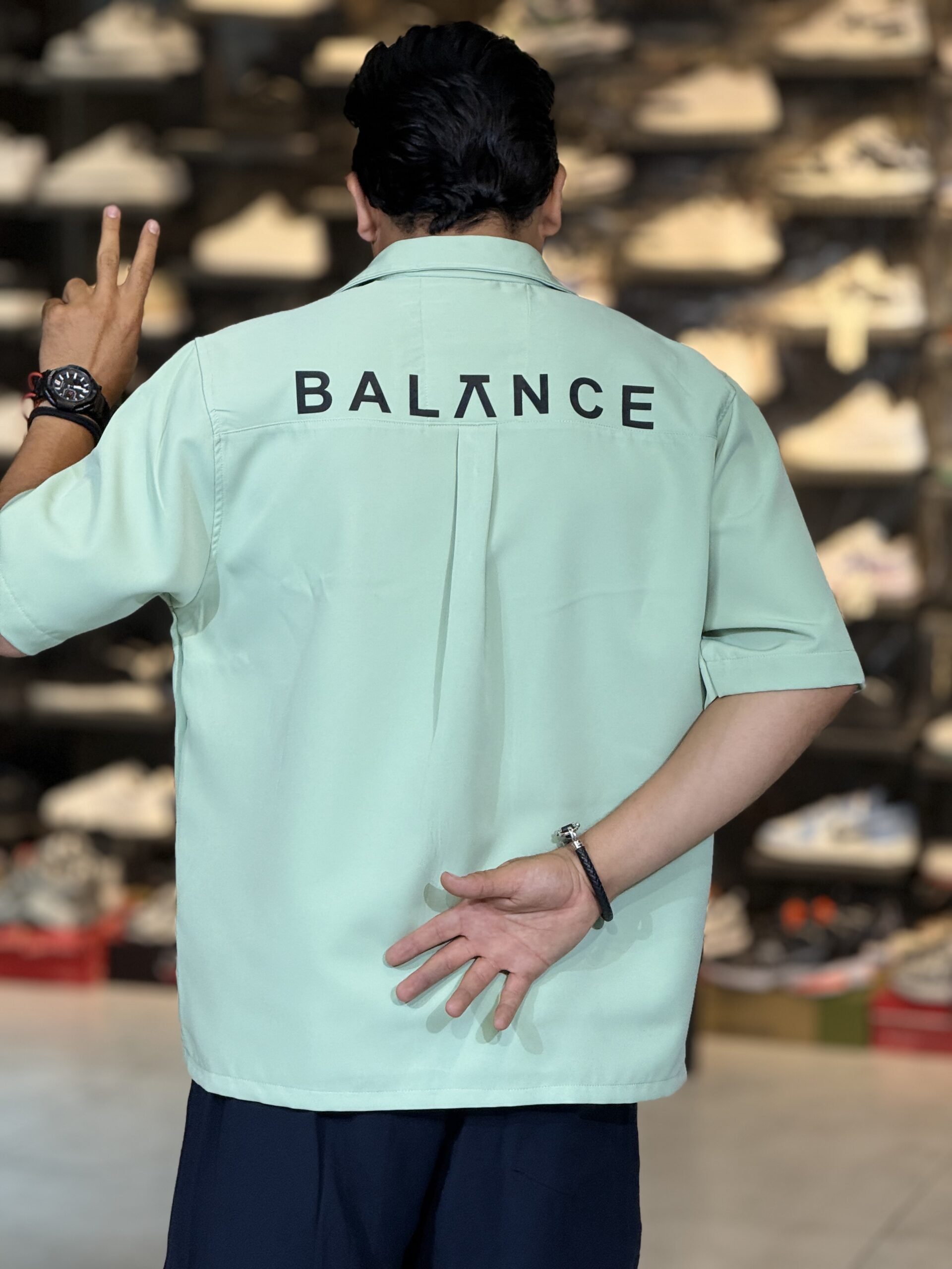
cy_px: 634
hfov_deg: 12.3
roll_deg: -1.2
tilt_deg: -6.3
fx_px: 4400
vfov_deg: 16.4
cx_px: 476
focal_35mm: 120
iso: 80
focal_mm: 15.66
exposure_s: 1/100
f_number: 2.8
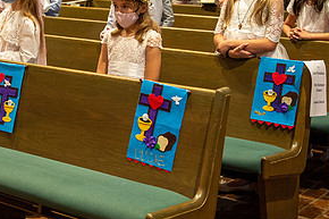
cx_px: 86
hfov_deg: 25.1
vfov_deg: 16.9
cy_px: 32
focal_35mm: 80
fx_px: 731
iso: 1600
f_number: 2.8
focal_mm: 40
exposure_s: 1/100
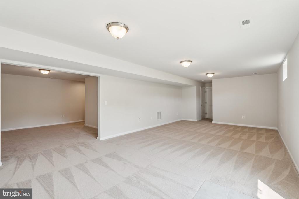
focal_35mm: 16
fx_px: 137
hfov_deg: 95.0
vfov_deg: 72.1
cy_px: 100
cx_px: 150
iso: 125
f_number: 6.3
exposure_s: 1/15
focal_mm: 16.5
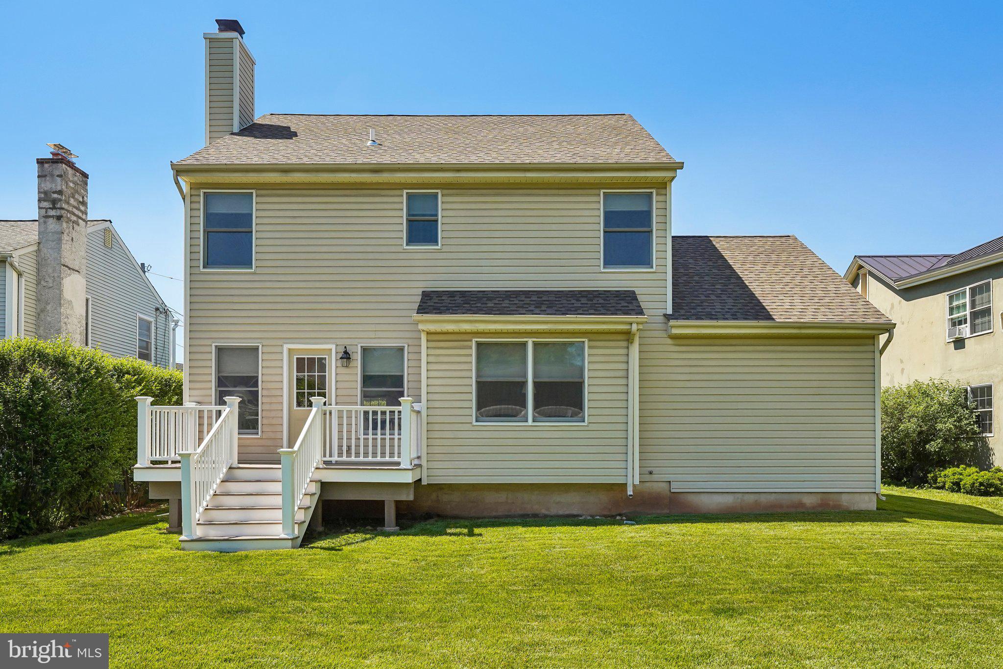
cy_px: 334
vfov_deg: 53.1
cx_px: 502
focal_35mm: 24
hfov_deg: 73.7
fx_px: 669
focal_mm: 24
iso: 500
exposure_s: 1/1250
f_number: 8
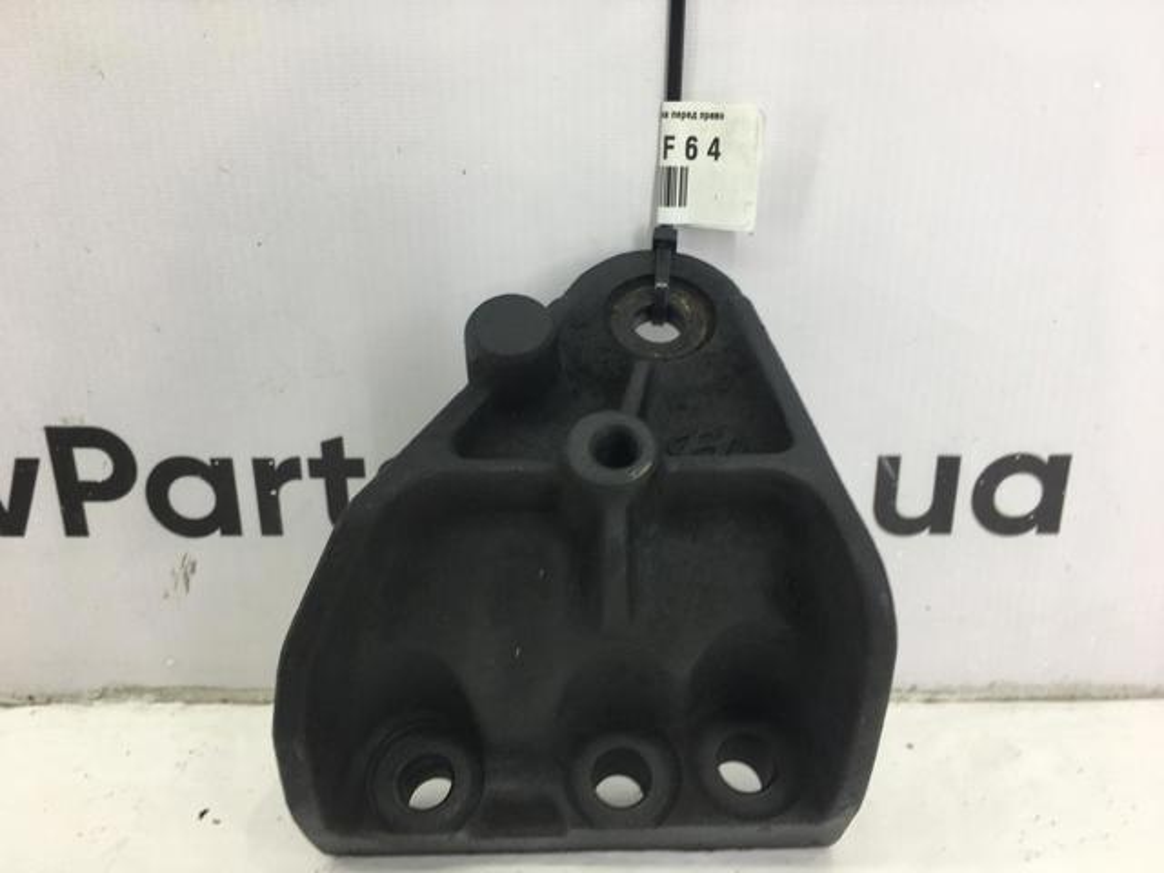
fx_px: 975
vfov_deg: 48.2
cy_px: 436
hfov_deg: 61.7
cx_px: 582
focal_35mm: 29
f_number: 2.2
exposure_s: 1/50
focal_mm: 4.15
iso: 32
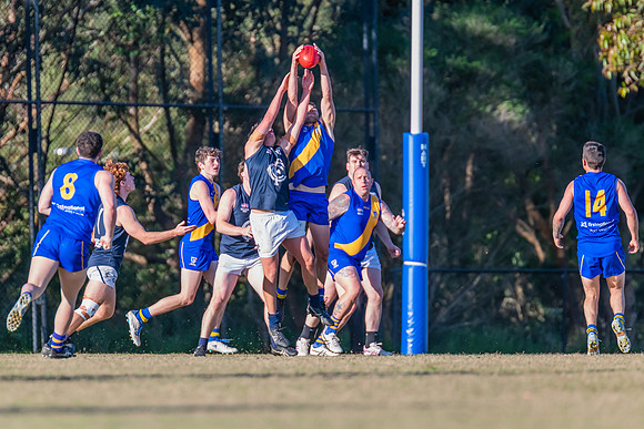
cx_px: 262
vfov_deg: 2.5
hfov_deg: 3.7
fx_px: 9889
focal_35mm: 553
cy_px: 156
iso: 800
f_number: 4.5
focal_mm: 420
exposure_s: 1/2000
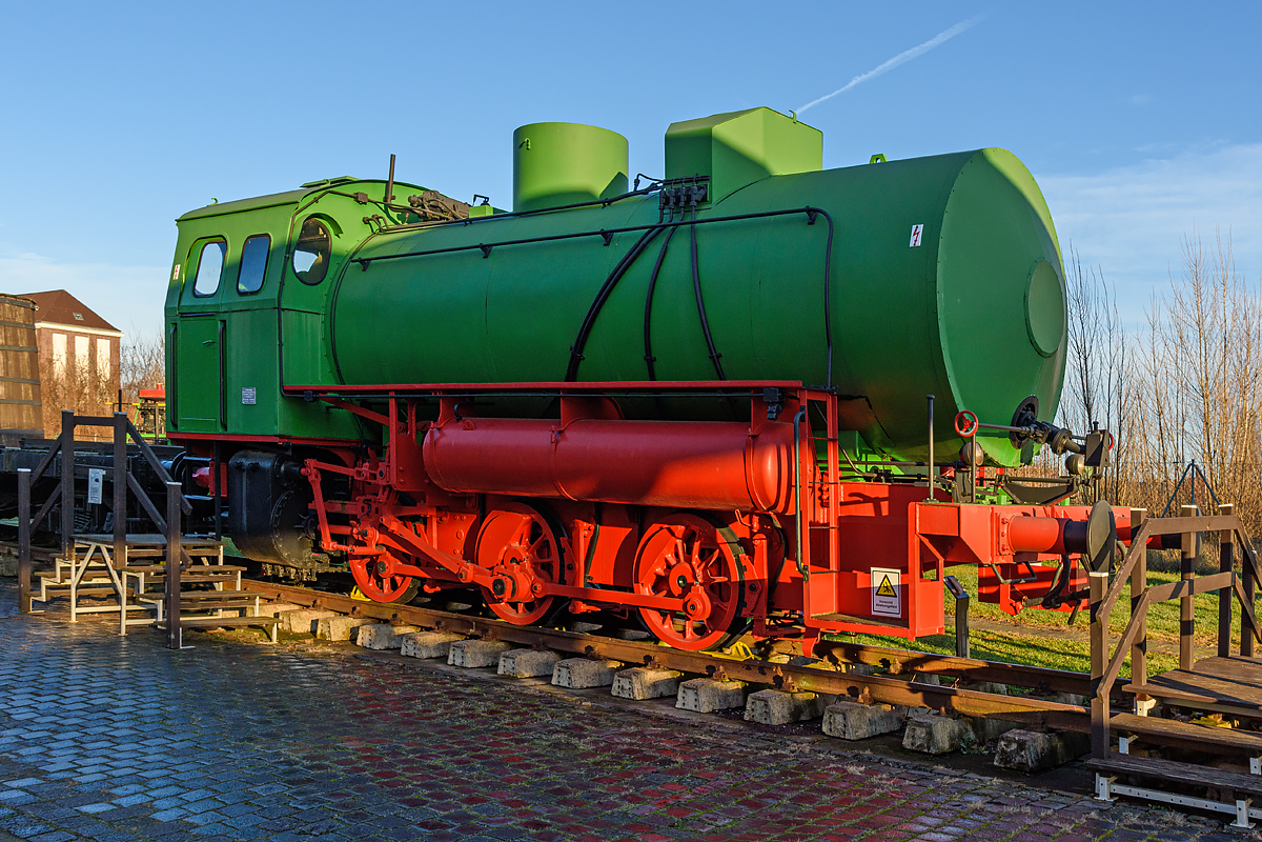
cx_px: 631
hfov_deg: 61.9
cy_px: 421
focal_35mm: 30
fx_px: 1052
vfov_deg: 43.6
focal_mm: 20
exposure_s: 1/640
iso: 200
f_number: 7.1
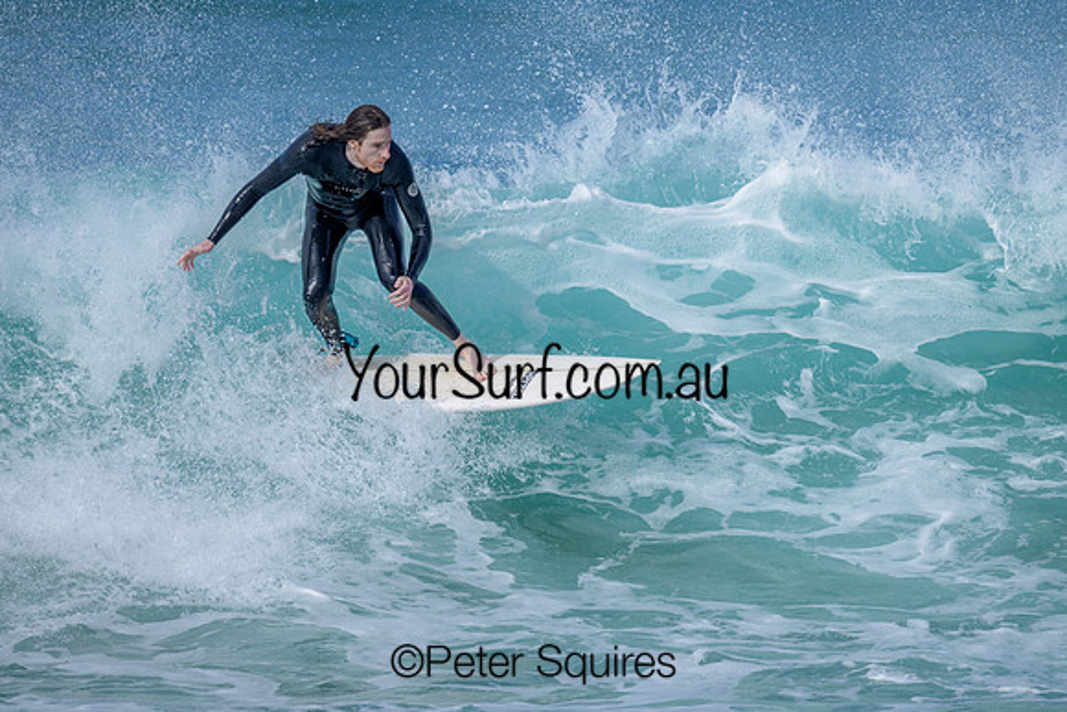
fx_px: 32592
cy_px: 389
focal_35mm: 1099
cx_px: 558
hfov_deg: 1.9
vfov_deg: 1.3
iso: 200
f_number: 6.3
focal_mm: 800
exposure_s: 1/2000
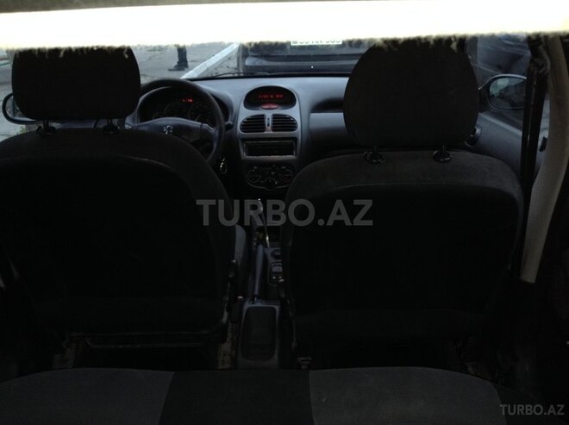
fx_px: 542
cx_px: 284
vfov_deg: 42.8
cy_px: 212
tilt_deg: -25.2
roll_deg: +0.2
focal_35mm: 33
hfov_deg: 55.4
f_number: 2.4
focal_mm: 3.3
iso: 80
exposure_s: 1/16
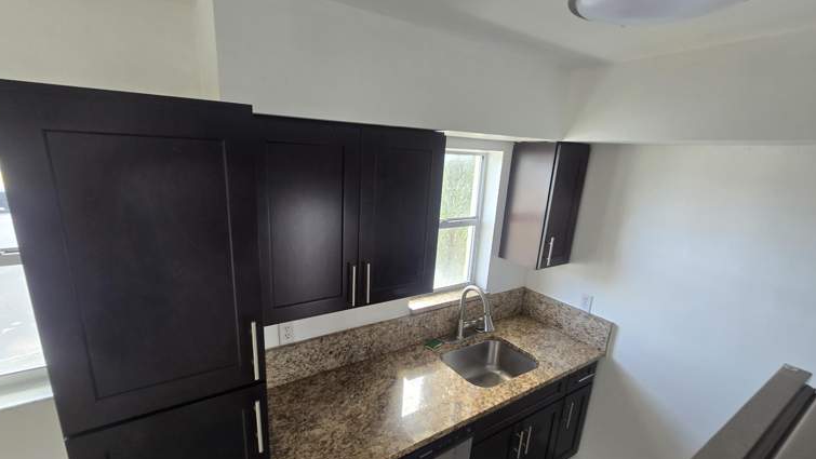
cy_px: 254
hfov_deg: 103.0
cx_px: 398
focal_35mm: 15
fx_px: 325
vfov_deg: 70.4
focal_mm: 2.2
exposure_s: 1/60
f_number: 2.2
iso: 160
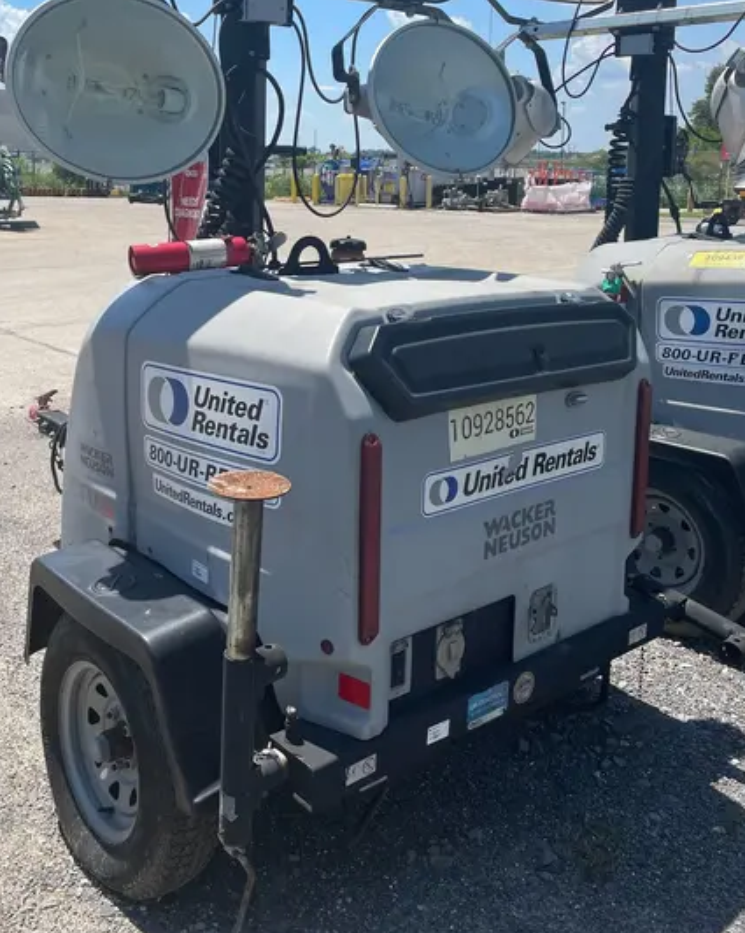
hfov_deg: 42.2
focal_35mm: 35
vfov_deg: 50.9
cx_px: 338
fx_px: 965
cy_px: 332
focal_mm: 4.2
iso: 32
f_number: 1.6
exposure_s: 1/3300
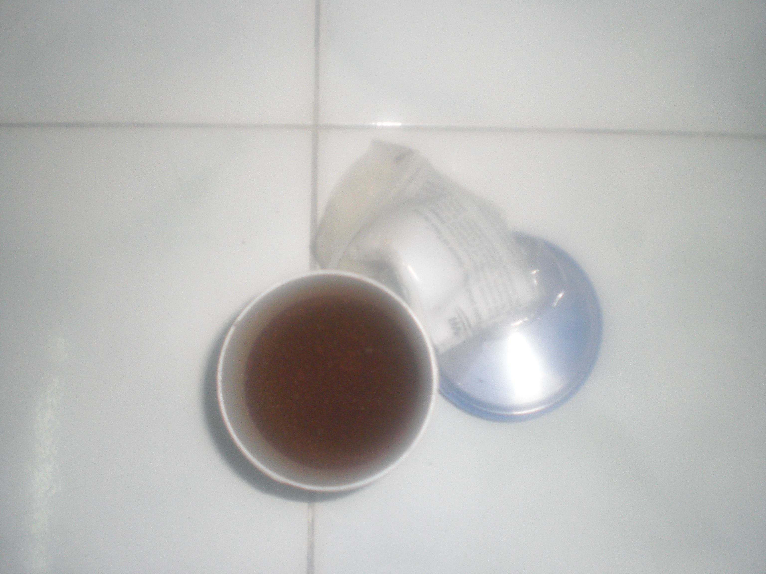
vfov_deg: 37.7
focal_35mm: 38
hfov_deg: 49.0
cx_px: 383
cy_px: 287
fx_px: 841
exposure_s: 1/60
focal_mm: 6.3
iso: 200
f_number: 3.1
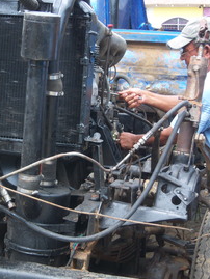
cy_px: 140
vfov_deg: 21.5
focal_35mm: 91
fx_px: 735
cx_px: 82
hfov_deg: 16.2
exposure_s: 1/100
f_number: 4
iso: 80
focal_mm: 14.1
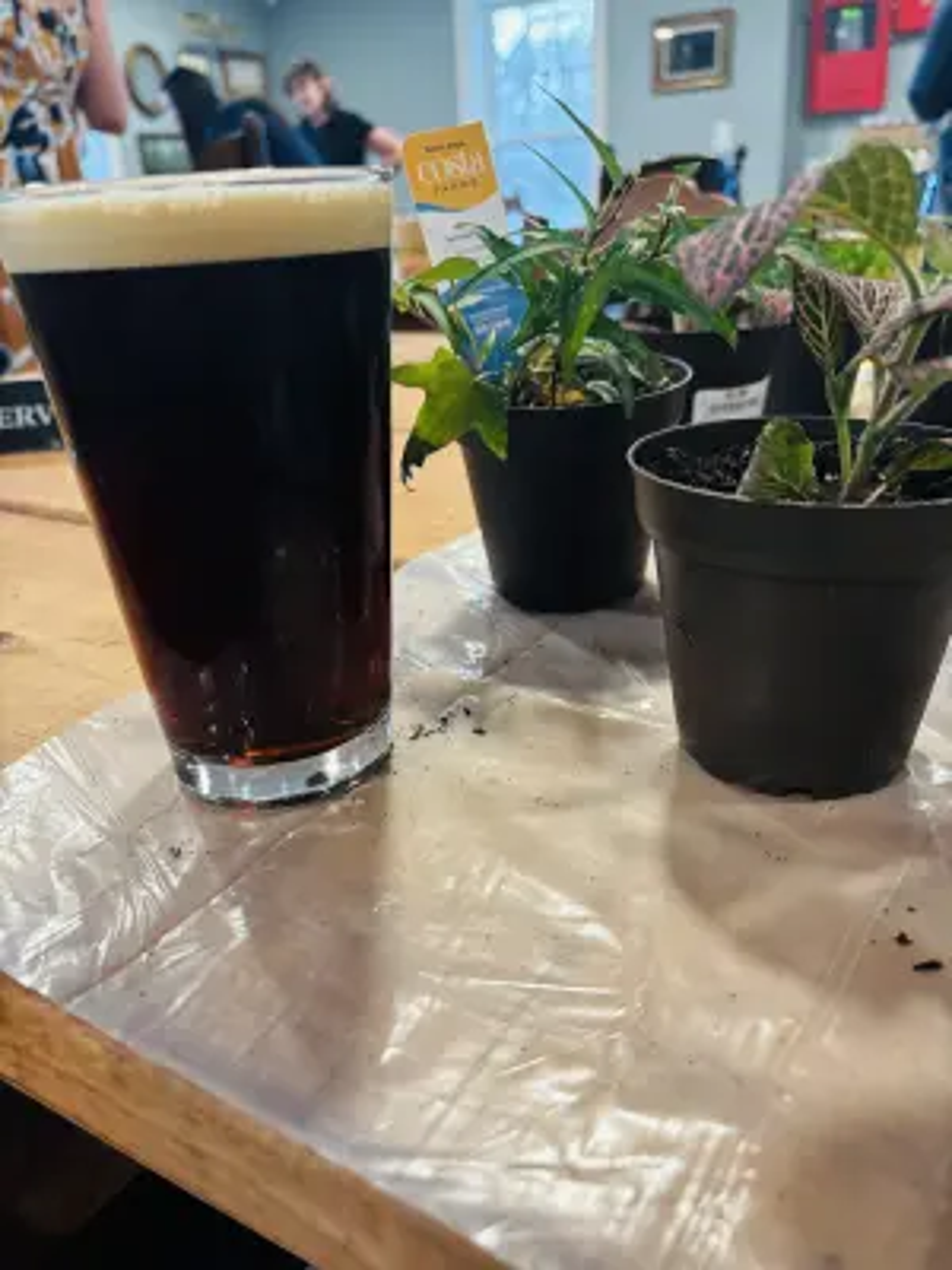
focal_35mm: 26
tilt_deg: -23.3
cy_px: 635
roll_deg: +3.1
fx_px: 953
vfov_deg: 67.3
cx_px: 476
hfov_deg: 53.1
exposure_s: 1/41
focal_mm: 5.96
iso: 320
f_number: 1.6
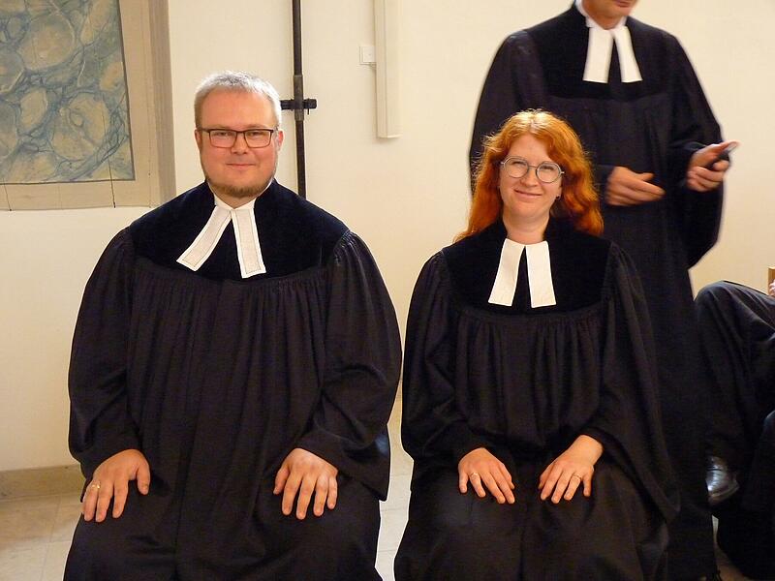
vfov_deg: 27.5
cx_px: 388
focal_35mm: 53
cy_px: 290
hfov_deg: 36.2
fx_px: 1187
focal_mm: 9.5
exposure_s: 1/40
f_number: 3.2
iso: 800
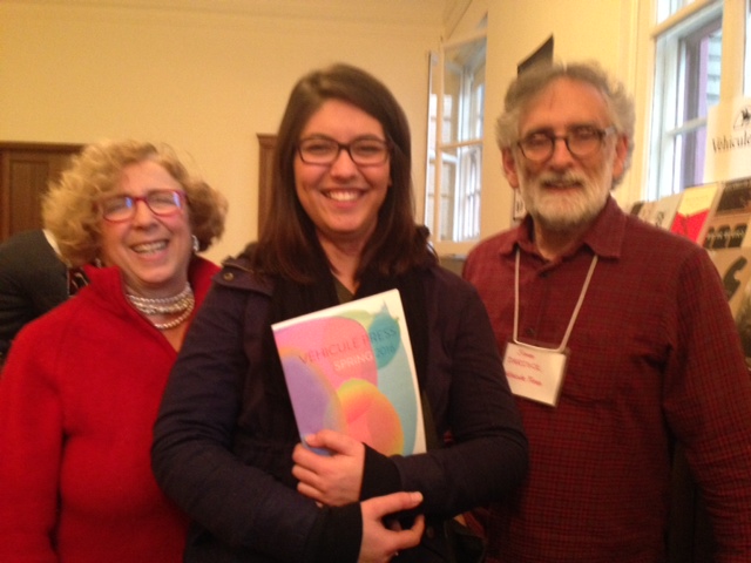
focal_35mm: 33
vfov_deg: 42.9
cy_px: 282
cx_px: 376
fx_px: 716
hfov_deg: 55.4
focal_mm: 4.12
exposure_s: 1/20
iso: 400
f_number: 2.4
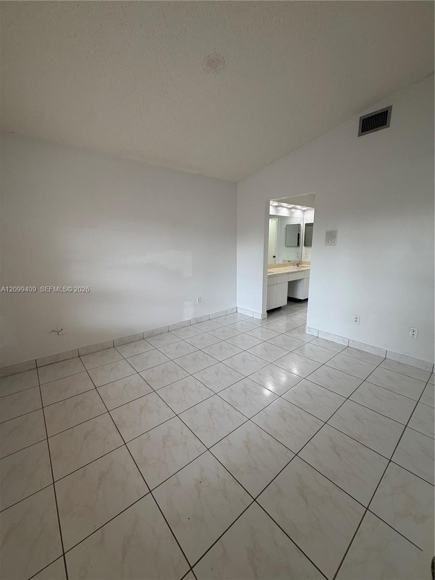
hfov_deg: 85.7
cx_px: 218
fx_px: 235
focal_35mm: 14
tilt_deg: -11.7
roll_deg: +0.0
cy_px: 290
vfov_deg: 102.1
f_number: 2.2
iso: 200
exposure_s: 1/60
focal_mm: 2.22
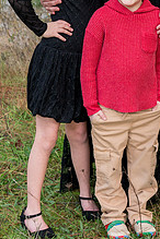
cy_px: 13
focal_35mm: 107
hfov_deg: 12.8
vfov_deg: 18.7
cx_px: 122
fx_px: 713
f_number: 5
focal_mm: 35
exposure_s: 1/320
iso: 400
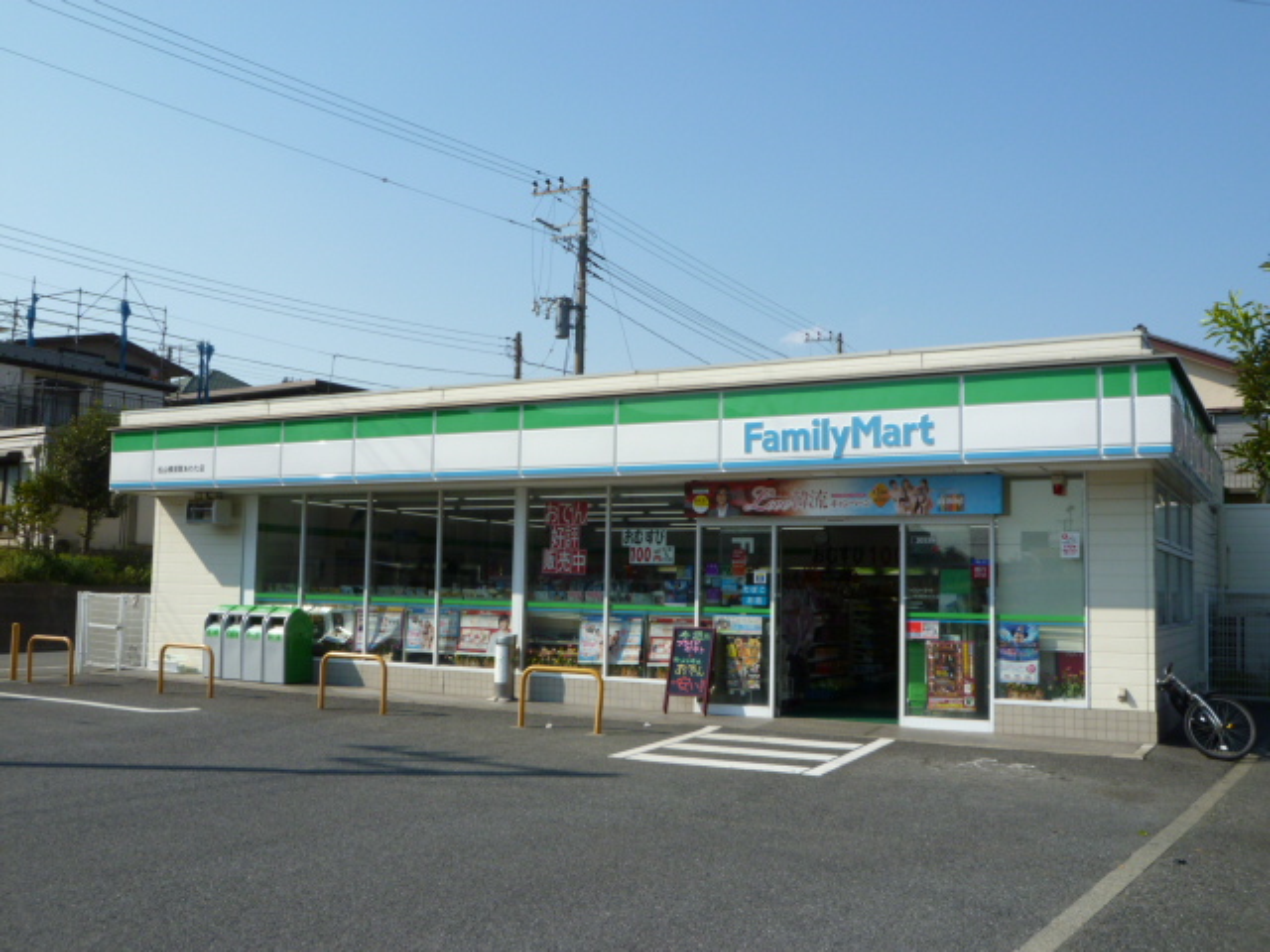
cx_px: 635
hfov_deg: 55.4
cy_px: 476
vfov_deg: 42.9
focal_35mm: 33
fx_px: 1211
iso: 100
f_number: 5.6
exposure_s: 1/500
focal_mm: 5.9
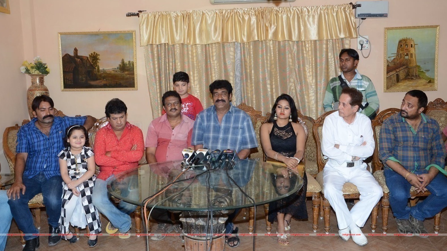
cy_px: 112
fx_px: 415
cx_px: 222
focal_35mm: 35
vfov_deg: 33.7
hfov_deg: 56.6
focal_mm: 22
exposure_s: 1/125
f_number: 5.6
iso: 500
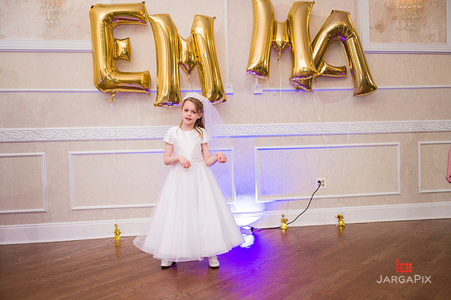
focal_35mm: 38
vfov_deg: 35.0
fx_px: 476
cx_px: 226
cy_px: 150
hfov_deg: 50.7
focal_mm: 38
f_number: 3.2
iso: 1250
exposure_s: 1/200
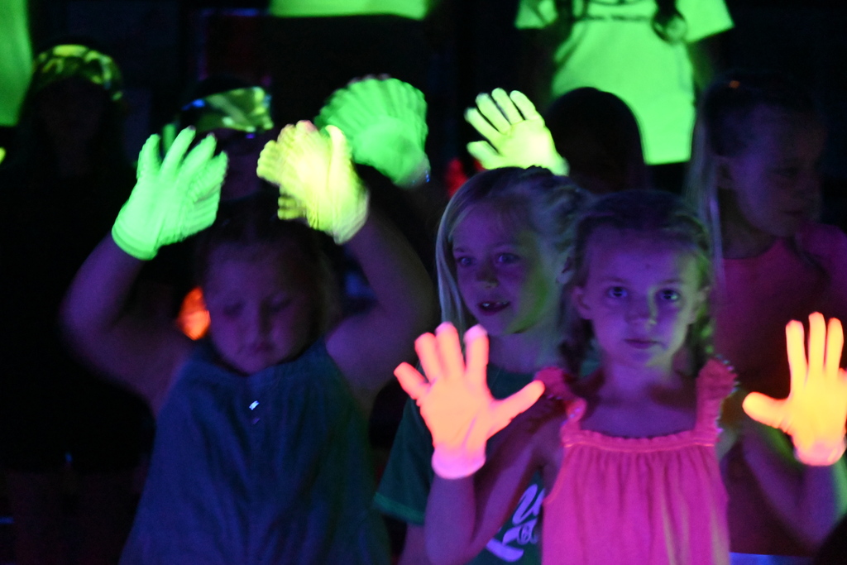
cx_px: 424
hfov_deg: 8.3
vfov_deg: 5.6
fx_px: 5824
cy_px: 282
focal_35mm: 248
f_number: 5.6
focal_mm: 165
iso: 12800
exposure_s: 1/30
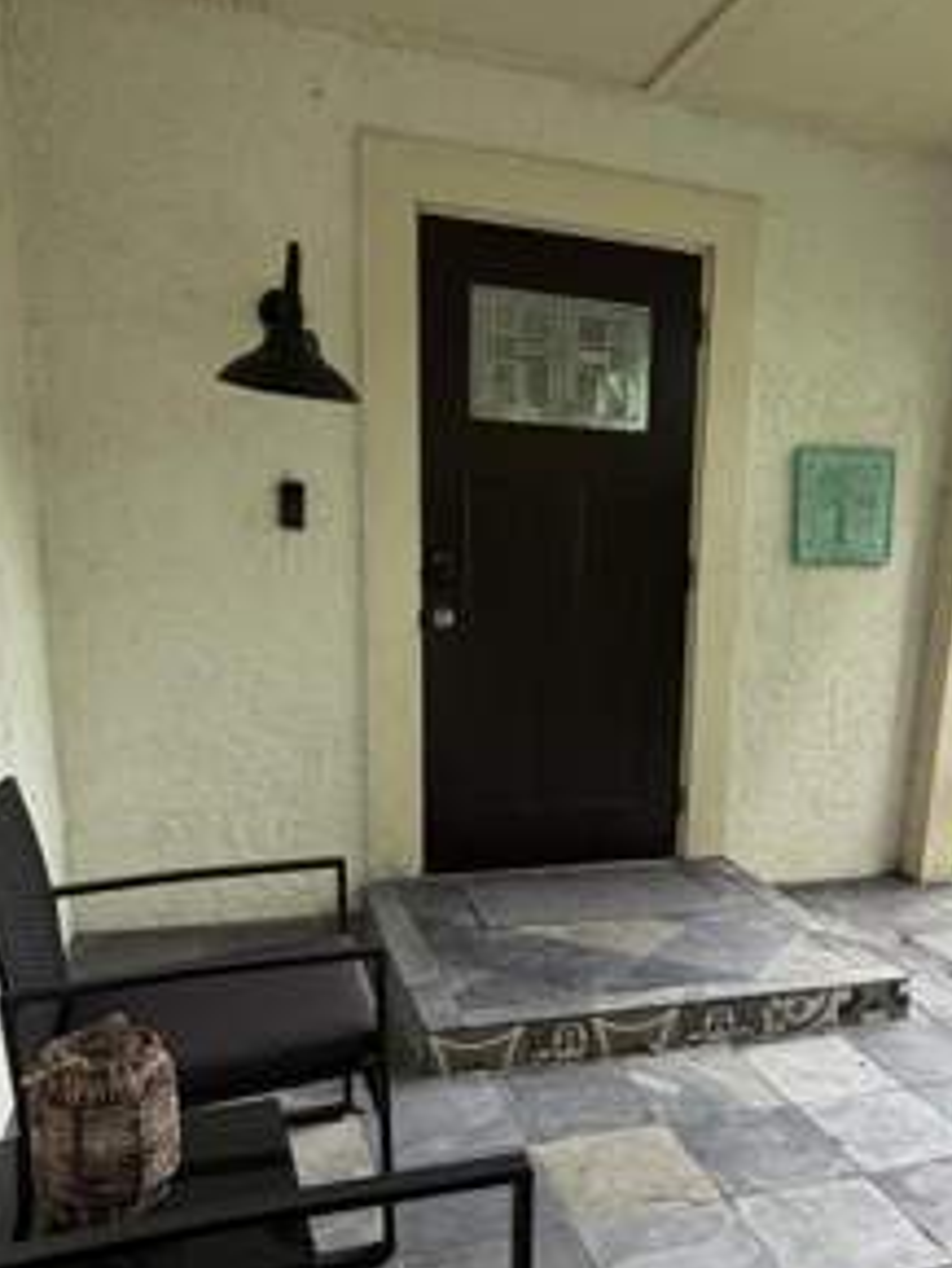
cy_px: 820
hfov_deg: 44.7
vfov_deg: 57.3
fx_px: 1136
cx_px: 649
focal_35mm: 31
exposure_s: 1/121
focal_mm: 2.22
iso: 125
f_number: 2.2
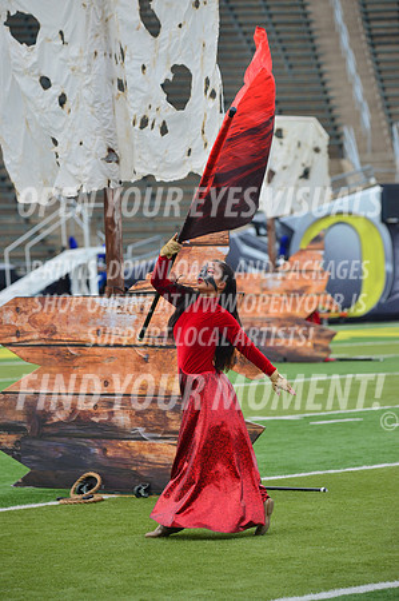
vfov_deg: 11.4
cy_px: 300
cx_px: 200
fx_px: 2999
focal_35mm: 180
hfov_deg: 7.6
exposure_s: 1/800
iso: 200
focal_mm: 180
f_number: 5.6
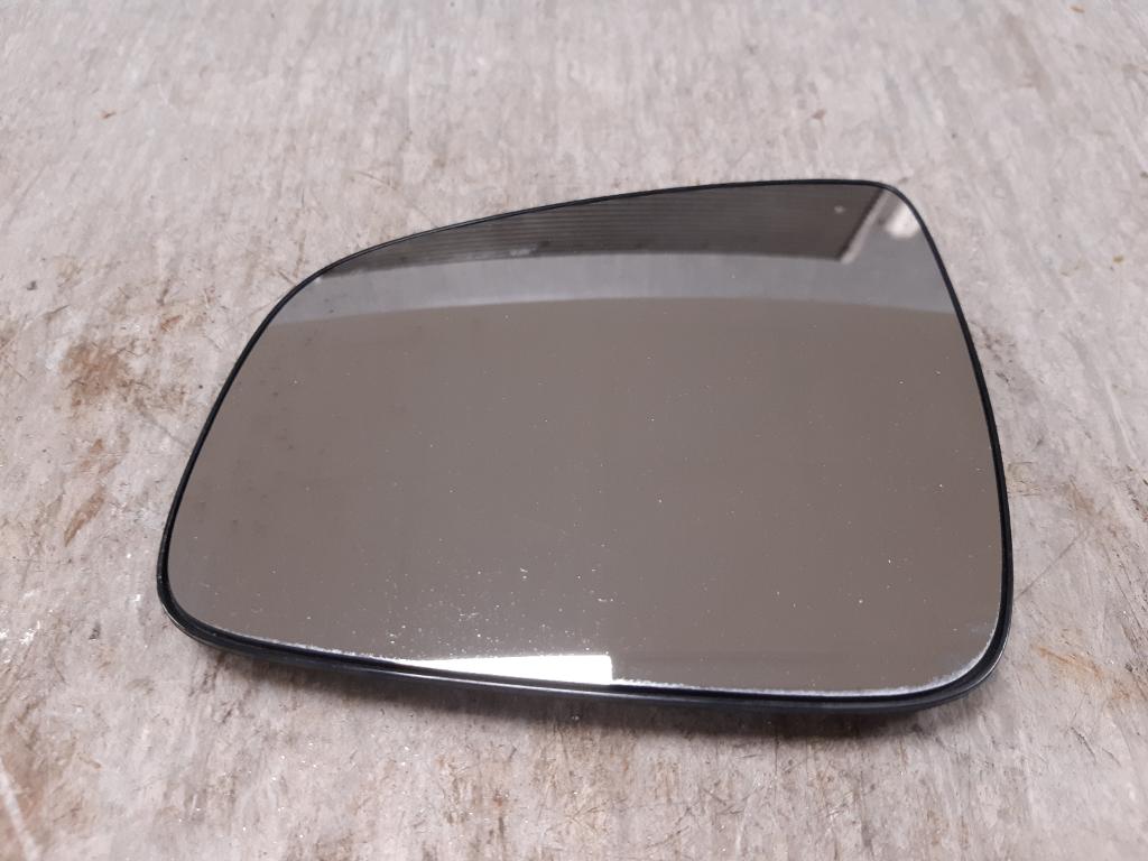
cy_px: 430
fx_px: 862
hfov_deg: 67.3
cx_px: 574
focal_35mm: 26
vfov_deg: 53.1
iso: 125
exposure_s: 1/50
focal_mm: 3.92
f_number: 1.7
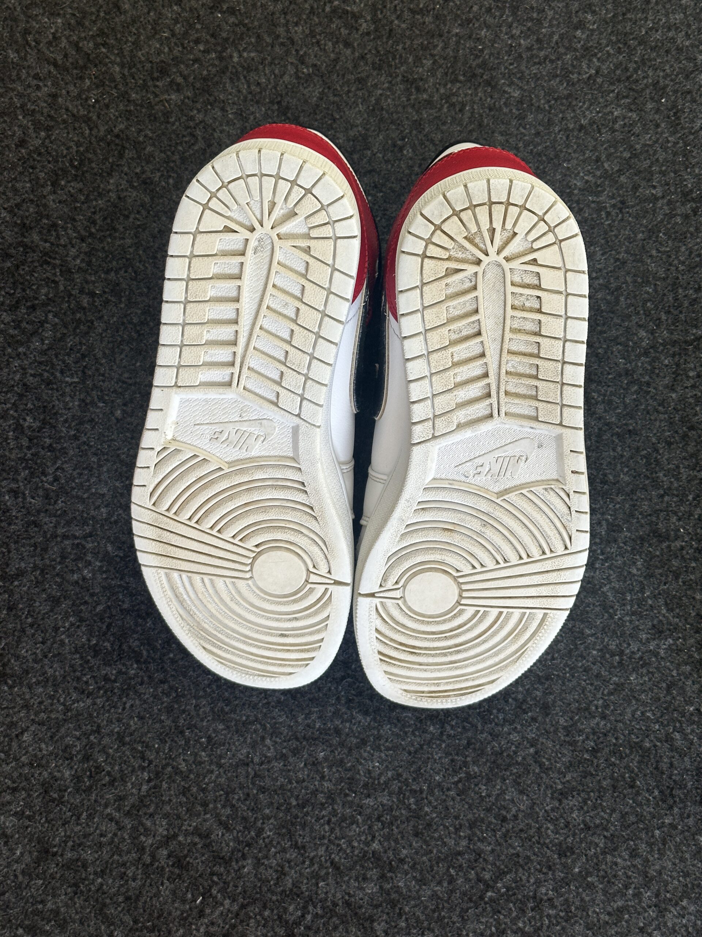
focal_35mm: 48
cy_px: 468
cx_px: 351
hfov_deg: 30.3
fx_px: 1298
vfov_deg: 39.7
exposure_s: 1/50
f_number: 1.78
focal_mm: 6.86
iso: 80
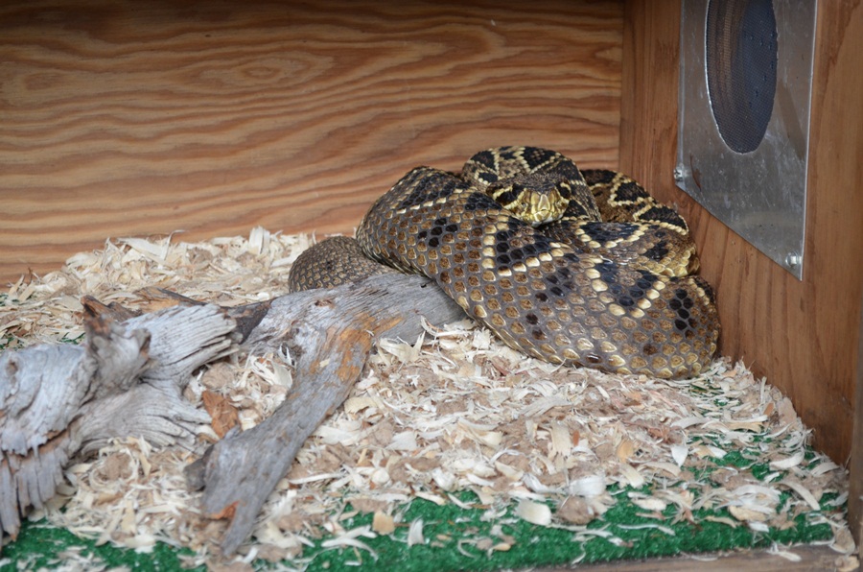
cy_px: 286
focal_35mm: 82
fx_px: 1974
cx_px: 432
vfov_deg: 16.5
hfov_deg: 24.7
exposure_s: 1/60
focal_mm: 55
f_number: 5.6
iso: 560
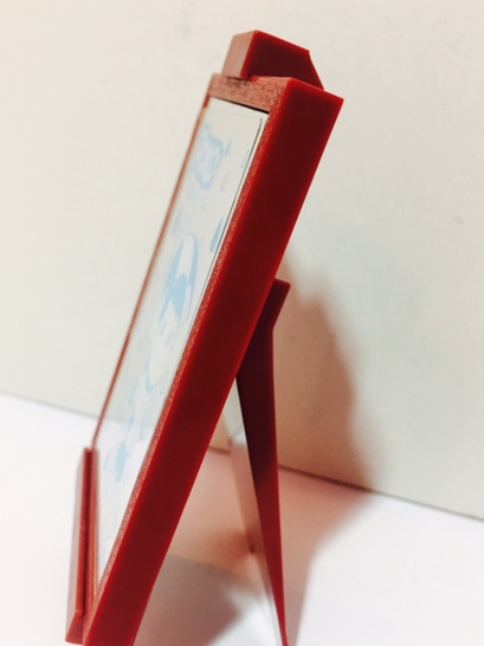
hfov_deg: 41.7
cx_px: 222
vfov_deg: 54.0
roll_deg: -1.3
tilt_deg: -19.2
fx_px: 634
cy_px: 336
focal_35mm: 34
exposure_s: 1/33
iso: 125
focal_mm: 4.15
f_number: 2.2
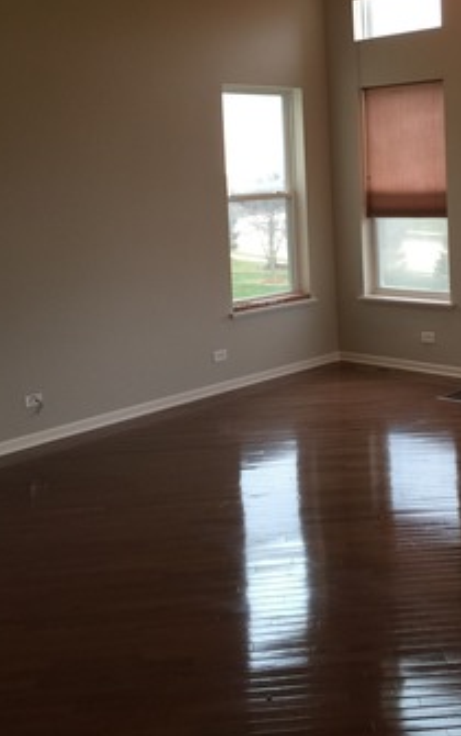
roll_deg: +2.2
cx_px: 351
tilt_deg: -1.9
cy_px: 226
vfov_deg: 44.4
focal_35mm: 44
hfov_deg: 28.8
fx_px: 883
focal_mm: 4.15
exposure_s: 1/15
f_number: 2.2
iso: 50
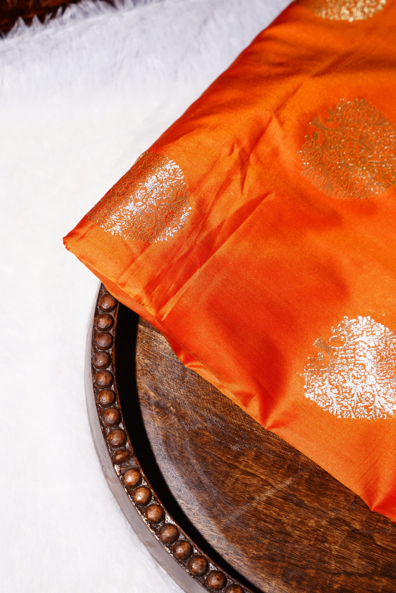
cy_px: 296
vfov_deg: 22.4
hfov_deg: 15.0
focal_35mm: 91
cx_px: 198
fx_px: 1501
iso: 320
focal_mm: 60.7
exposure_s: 1/200
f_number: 2.8
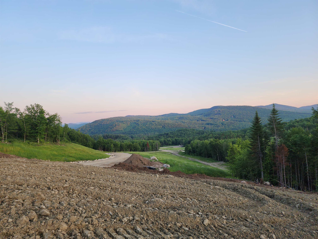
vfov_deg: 58.9
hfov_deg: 73.9
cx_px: 159
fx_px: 211
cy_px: 120
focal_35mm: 23
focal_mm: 6.4
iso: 25
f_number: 1.8
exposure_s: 1/180
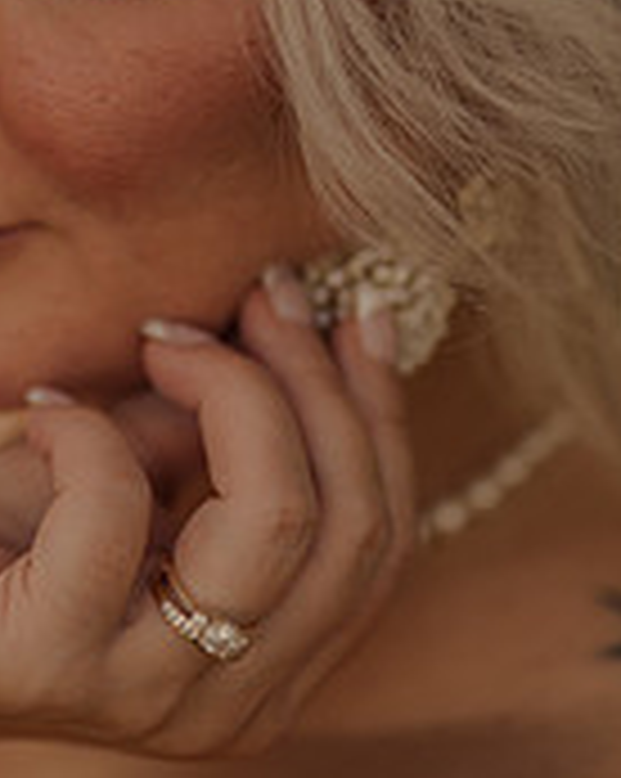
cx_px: 117
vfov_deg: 15.7
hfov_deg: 12.6
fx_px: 2808
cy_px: 153
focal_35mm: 122
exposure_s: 1/400
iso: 200
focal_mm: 50
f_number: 2.8
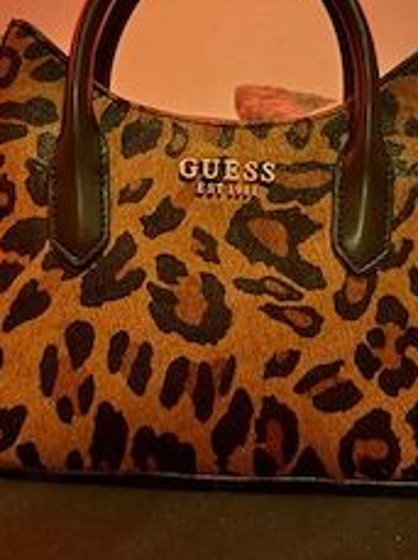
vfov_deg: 43.8
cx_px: 232
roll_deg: -3.7
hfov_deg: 34.2
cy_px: 159
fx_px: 678
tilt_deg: -0.4
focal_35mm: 42
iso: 2500
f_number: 1.78
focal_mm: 6.76
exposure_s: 1/9
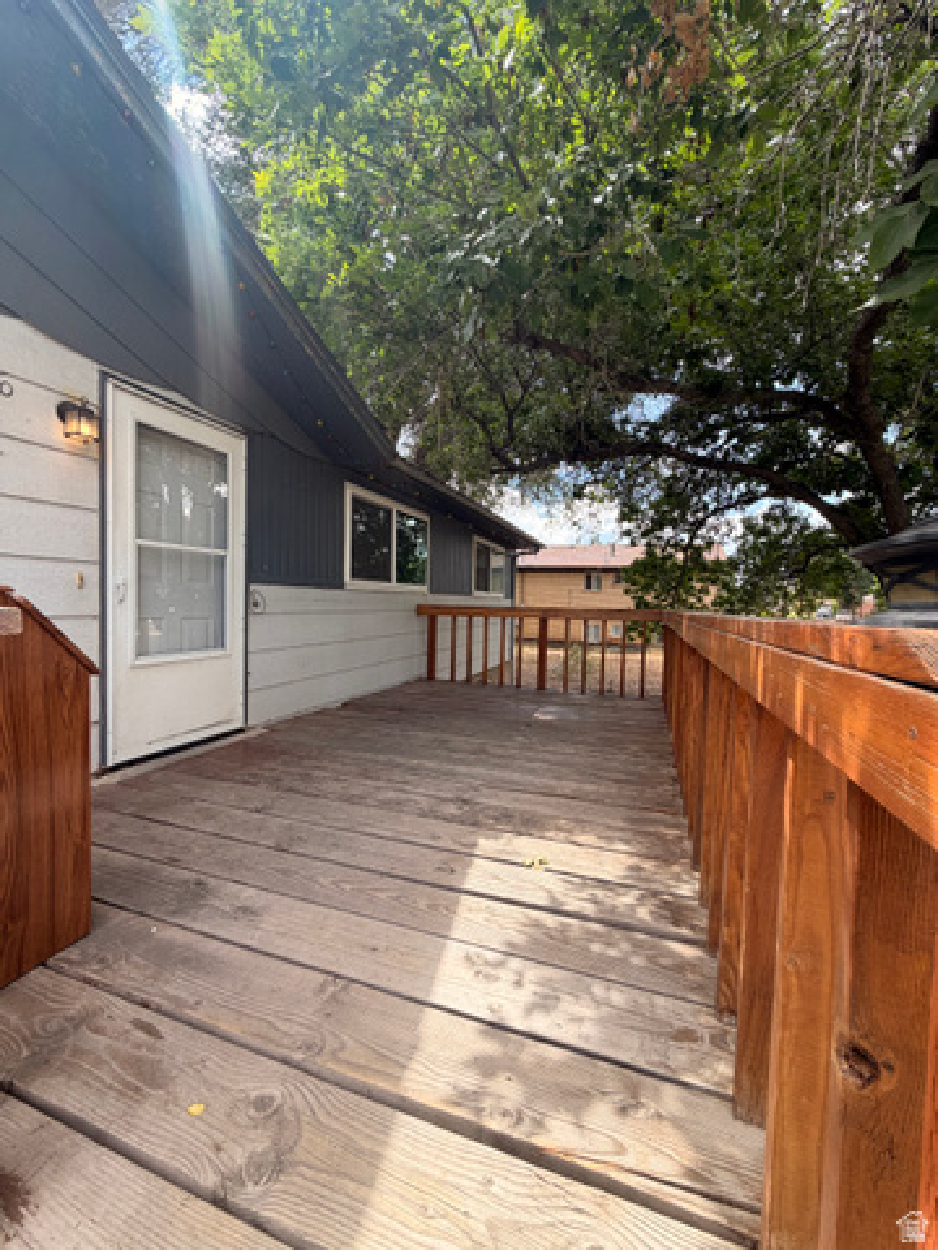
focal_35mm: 14
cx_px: 469
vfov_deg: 102.1
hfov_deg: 85.7
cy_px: 625
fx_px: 506
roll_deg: -1.5
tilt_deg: -2.3
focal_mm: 2.22
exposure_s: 1/427
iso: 64
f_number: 2.2
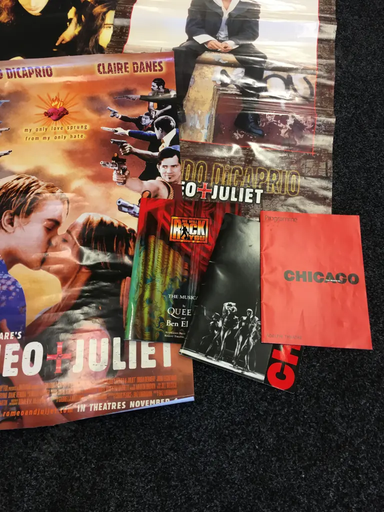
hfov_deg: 48.2
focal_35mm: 29
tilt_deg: -68.9
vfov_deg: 61.7
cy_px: 256
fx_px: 429
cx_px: 192
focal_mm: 4.15
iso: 40
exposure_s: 1/17
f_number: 2.2
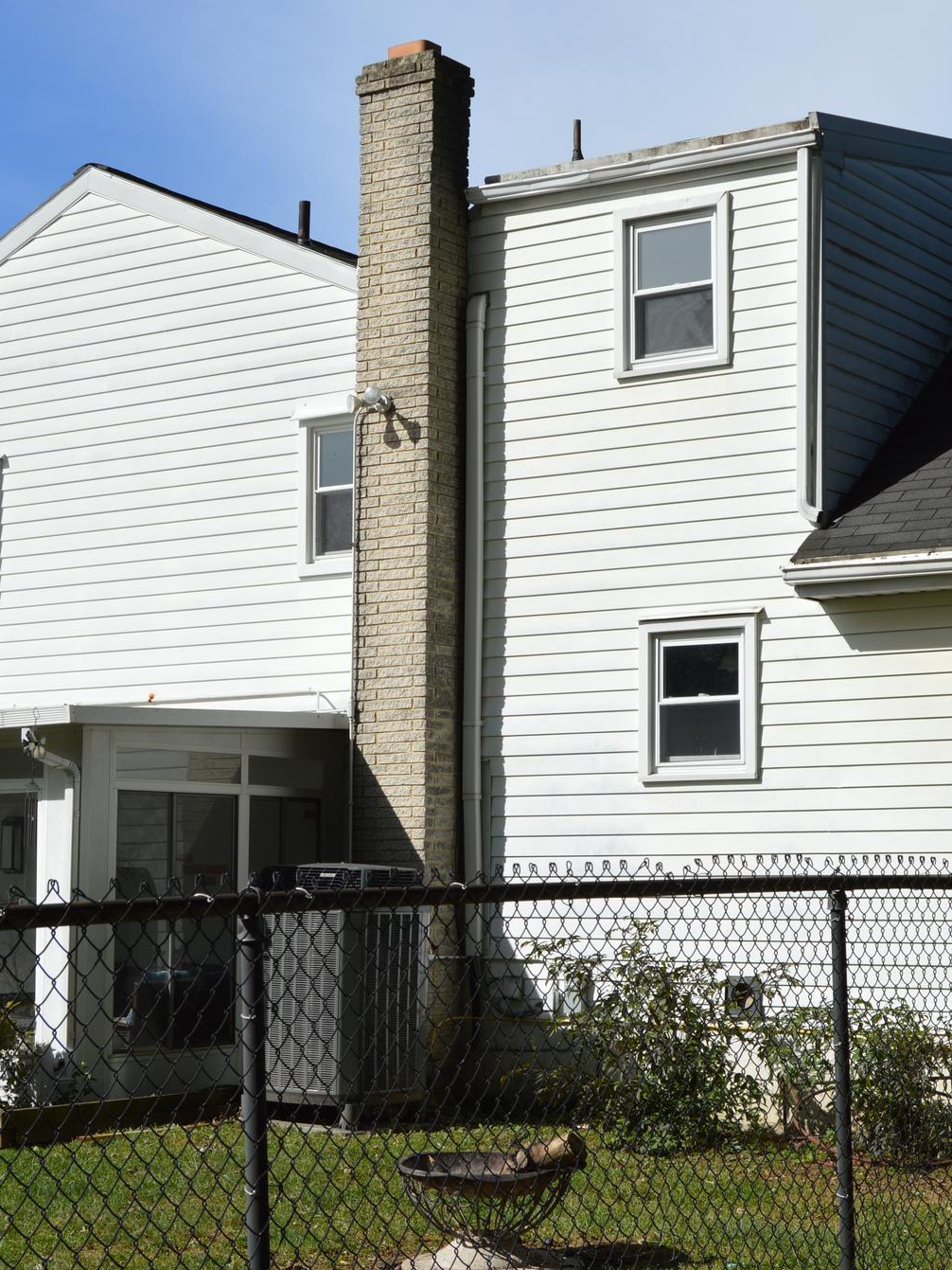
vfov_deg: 29.4
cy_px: 626
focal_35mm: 66
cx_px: 556
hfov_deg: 22.2
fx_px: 2420
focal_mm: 30
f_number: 9
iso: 100
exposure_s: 1/320
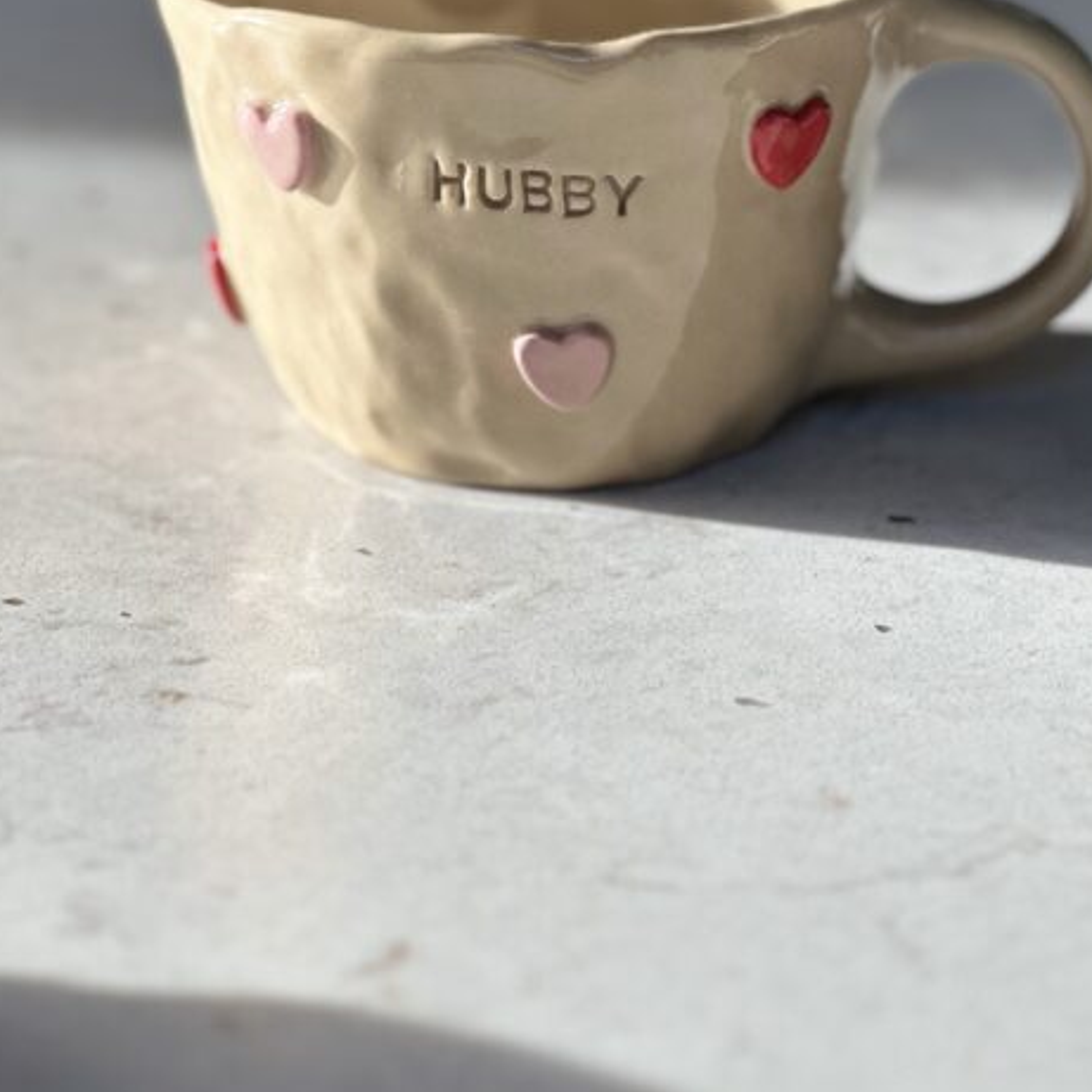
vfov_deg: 14.7
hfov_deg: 14.8
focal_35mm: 118
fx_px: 4211
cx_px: 618
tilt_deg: -17.9
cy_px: 175
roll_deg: -2.0
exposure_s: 1/121
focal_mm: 9
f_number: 2.8
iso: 40
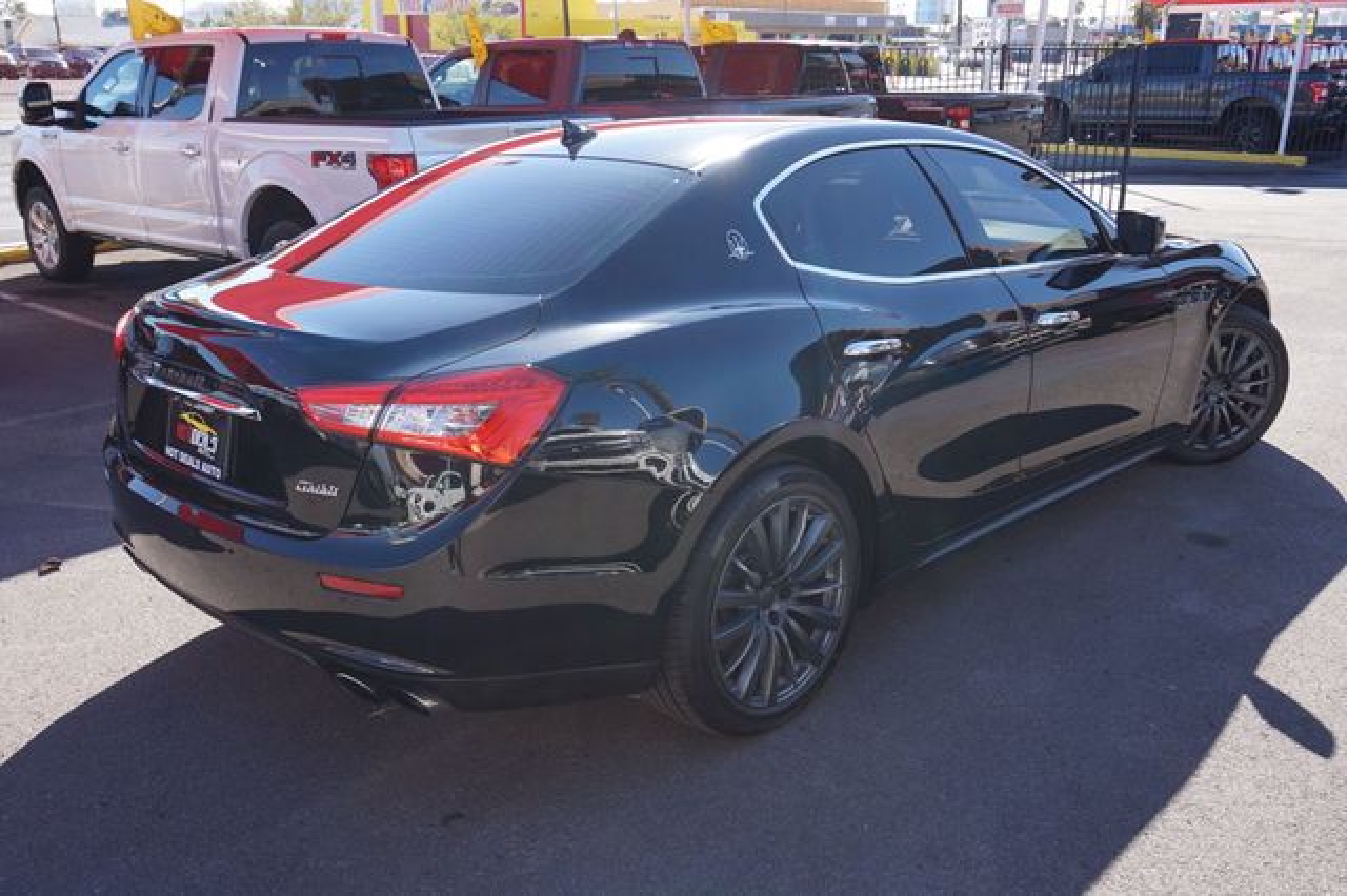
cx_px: 674
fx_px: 1178
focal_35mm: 32
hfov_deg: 59.5
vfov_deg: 41.7
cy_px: 448
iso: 100
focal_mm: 21
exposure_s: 1/100
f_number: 7.1
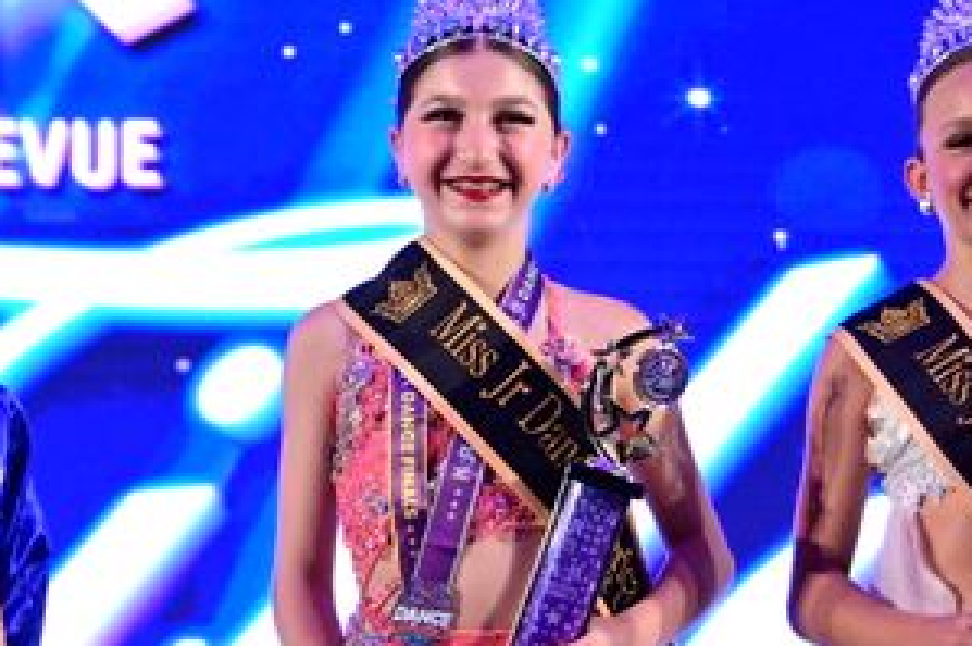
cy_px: 248
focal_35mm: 247
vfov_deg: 5.5
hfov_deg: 8.3
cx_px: -114
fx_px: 6662
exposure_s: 1/640
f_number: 3.2
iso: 2500
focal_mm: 49
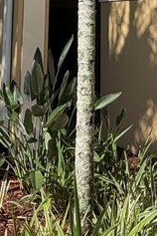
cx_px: 83
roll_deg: -0.5
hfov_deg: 21.6
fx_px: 412
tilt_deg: +8.9
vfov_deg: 28.8
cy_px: -26
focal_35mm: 63
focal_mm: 2.22
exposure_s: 1/888
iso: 20
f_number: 2.2
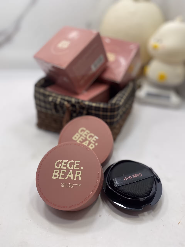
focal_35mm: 26
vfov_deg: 67.3
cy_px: 124
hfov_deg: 53.1
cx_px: 92
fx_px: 185
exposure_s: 1/322
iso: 32
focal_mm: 4.25
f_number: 1.8
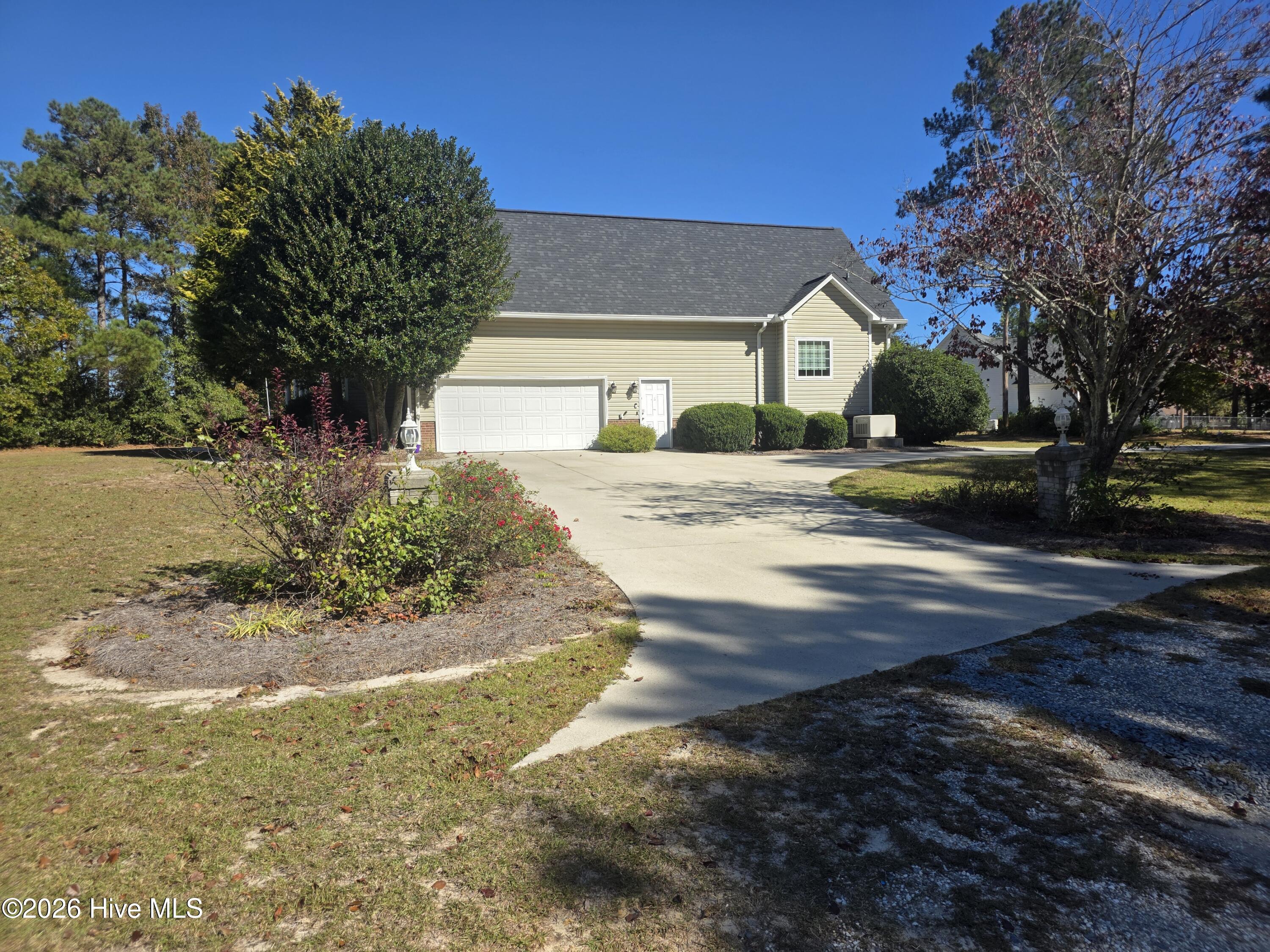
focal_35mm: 23
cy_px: 476
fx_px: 844
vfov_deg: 58.9
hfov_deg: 73.9
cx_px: 635
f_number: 1.7
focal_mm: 6.3
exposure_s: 1/4434
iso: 80
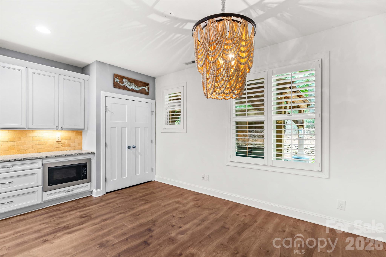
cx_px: 193
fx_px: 172
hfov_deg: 96.7
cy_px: 128
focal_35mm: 16
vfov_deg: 73.7
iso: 100
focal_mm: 16
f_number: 8
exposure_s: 1.6
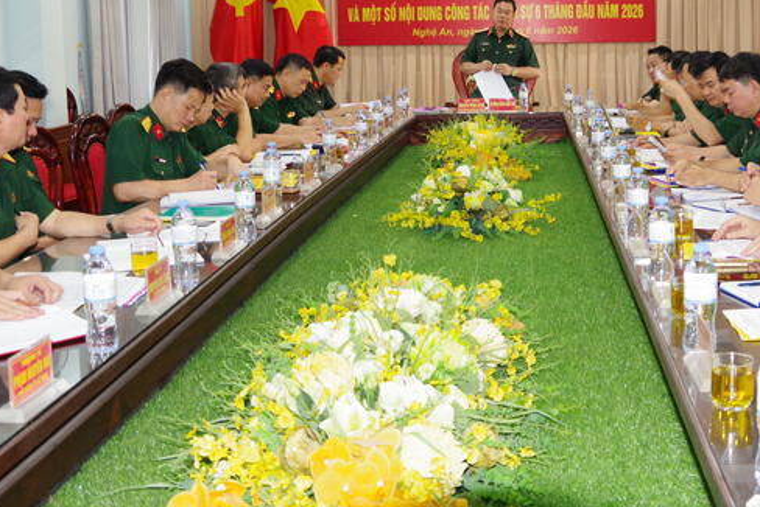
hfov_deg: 41.4
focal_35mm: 47
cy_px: 139
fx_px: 993
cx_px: 501
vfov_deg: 28.3
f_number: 5.6
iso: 800
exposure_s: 1/50
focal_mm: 18
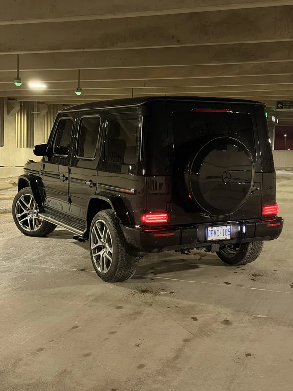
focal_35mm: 48
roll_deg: -1.9
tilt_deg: -4.5
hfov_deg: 30.3
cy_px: 196
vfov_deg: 39.7
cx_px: 146
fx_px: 542
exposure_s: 1/30
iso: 500
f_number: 1.78
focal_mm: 6.76
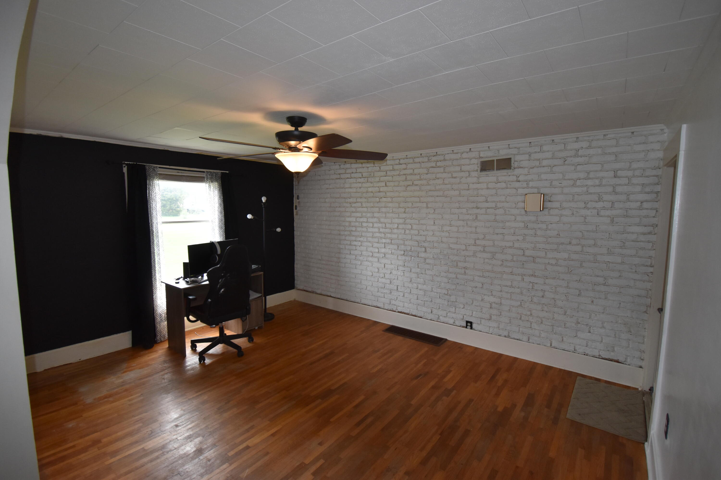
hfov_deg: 100.4
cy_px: 240
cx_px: 360
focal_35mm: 15
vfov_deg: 77.3
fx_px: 300
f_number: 4.5
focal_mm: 10
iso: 800
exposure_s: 1/160
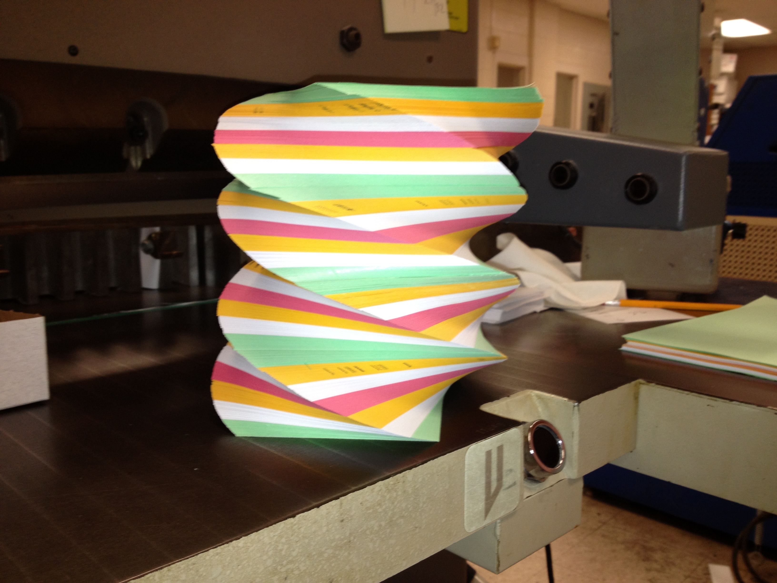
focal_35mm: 35
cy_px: 292
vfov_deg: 40.7
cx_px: 388
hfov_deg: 52.6
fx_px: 786
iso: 64
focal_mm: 4.28
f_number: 2.4
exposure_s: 1/20
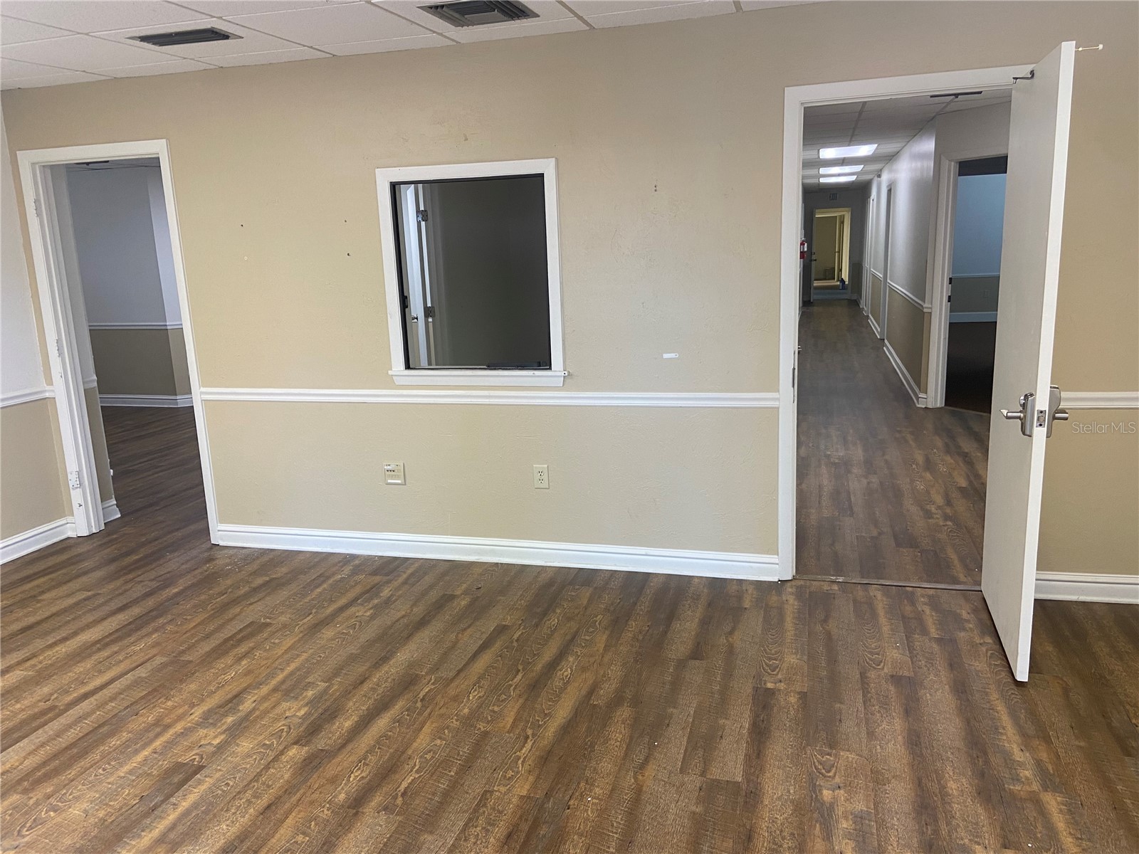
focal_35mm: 26
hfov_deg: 67.3
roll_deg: +2.8
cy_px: 427
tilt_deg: -12.9
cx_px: 570
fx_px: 856
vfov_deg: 53.1
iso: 100
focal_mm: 4.25
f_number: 1.8
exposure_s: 1/60
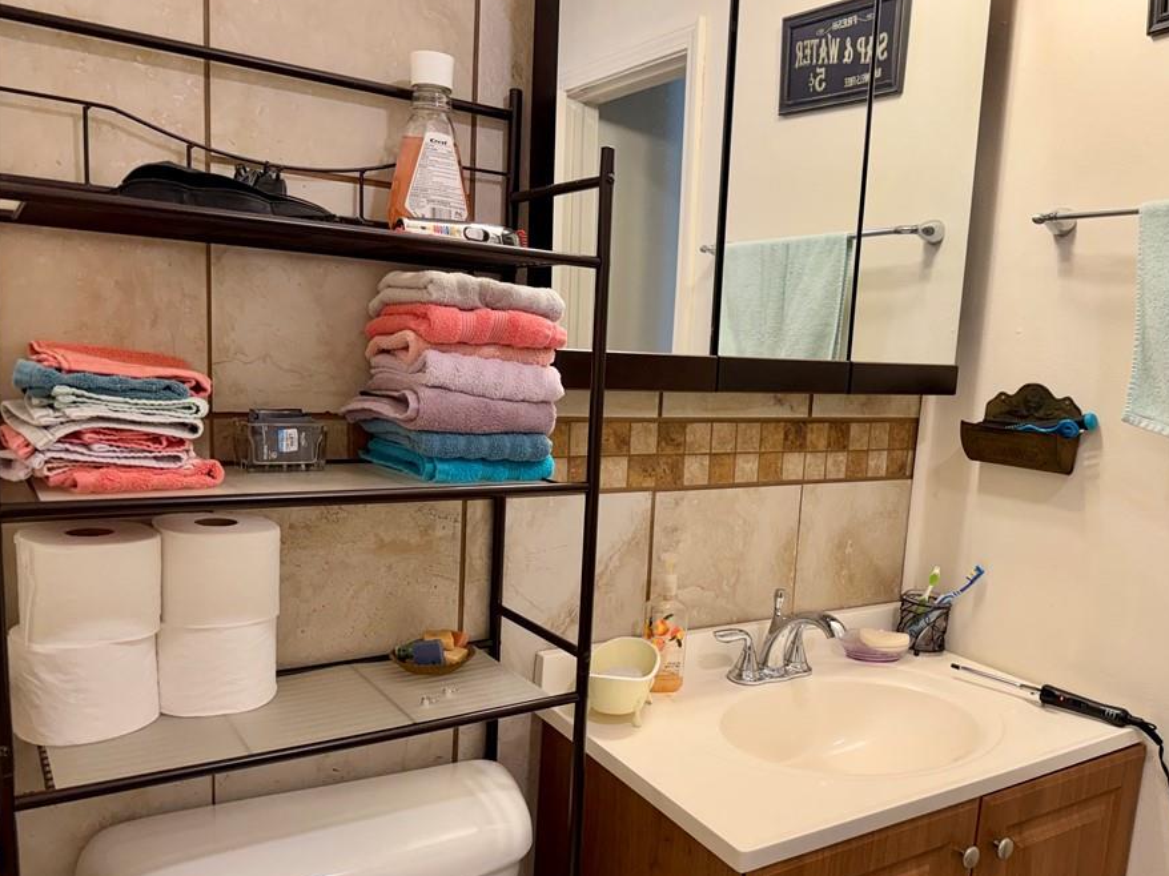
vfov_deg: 49.6
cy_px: 490
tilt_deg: -8.6
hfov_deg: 63.1
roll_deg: -3.5
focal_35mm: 28
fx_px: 945
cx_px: 674
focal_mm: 6.76
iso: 125
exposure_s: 1/120
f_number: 1.78
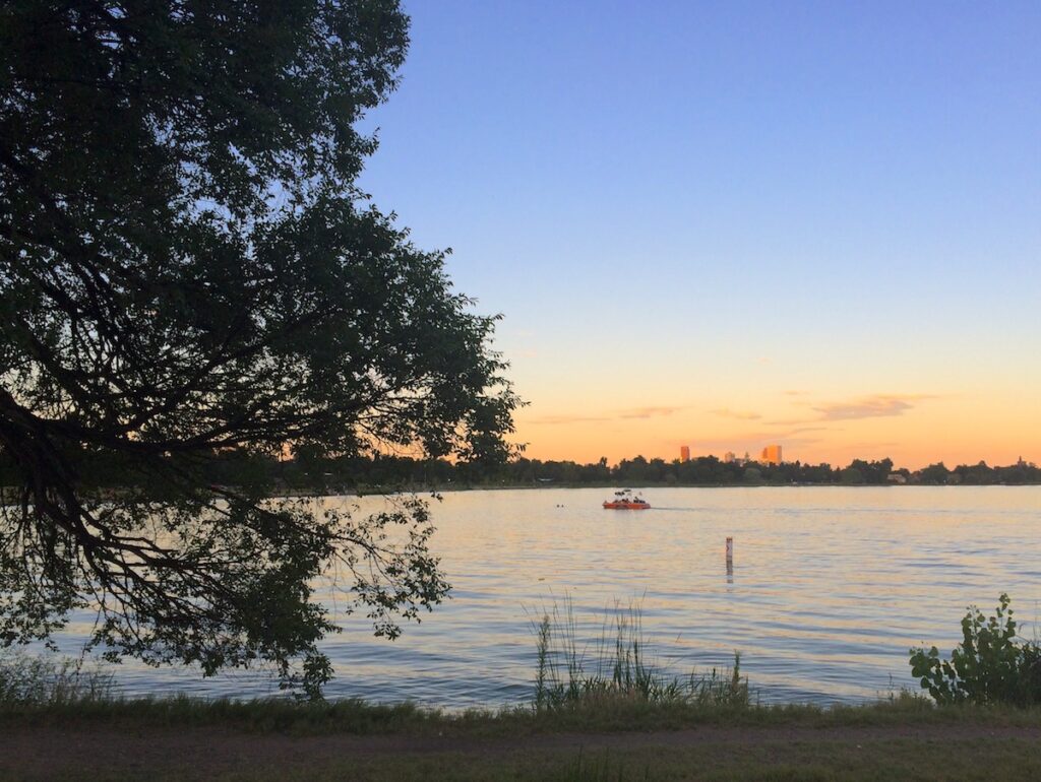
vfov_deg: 48.3
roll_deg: +0.1
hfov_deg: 61.6
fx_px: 873
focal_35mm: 29
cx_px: 520
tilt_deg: +2.1
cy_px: 391
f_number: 2.2
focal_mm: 4.15
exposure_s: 1/295
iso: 32
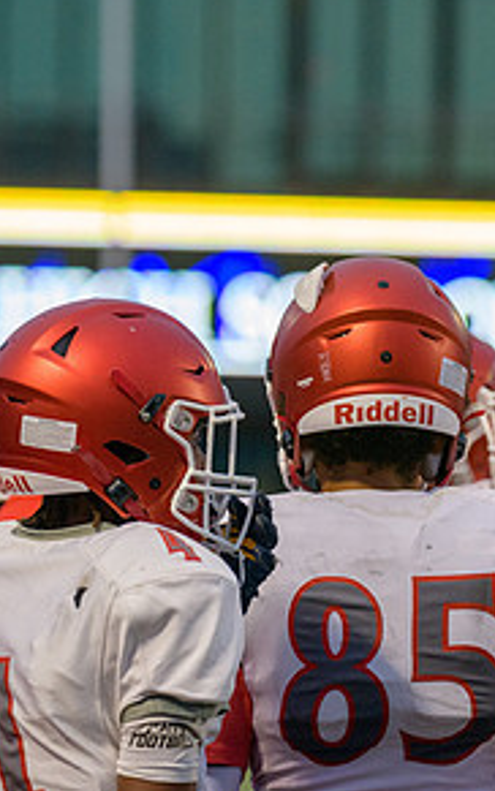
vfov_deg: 4.7
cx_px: 416
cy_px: 466
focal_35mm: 447
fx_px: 9644
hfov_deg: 2.9
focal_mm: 220
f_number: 4
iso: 2200
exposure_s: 1/1000
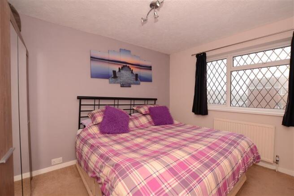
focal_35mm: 15
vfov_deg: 77.3
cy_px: 98
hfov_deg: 100.4
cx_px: 147
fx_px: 122
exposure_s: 1/6
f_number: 6.3
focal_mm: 10
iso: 400
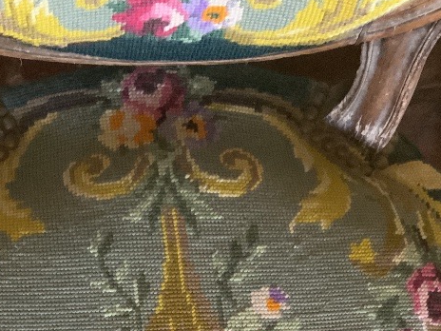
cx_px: 200
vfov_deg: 18.5
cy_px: 406
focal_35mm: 75
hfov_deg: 26.0
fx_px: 955
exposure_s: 1/30
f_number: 1.8
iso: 400
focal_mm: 3
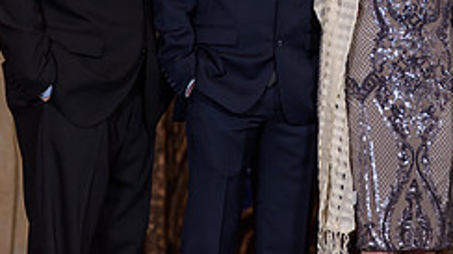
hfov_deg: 5.1
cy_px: -81
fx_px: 5079
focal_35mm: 423
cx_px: 395
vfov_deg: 2.9
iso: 640
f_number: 3.2
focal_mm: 170
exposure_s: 1/200
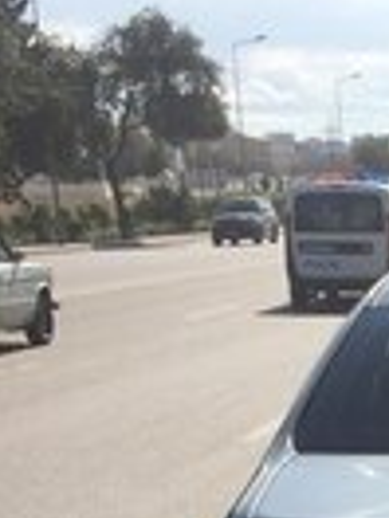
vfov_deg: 16.7
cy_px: 734
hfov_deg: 12.8
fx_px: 1633
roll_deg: +2.7
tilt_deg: -18.2
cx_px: 601
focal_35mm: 109
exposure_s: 1/2415
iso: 32
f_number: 2.2
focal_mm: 4.15
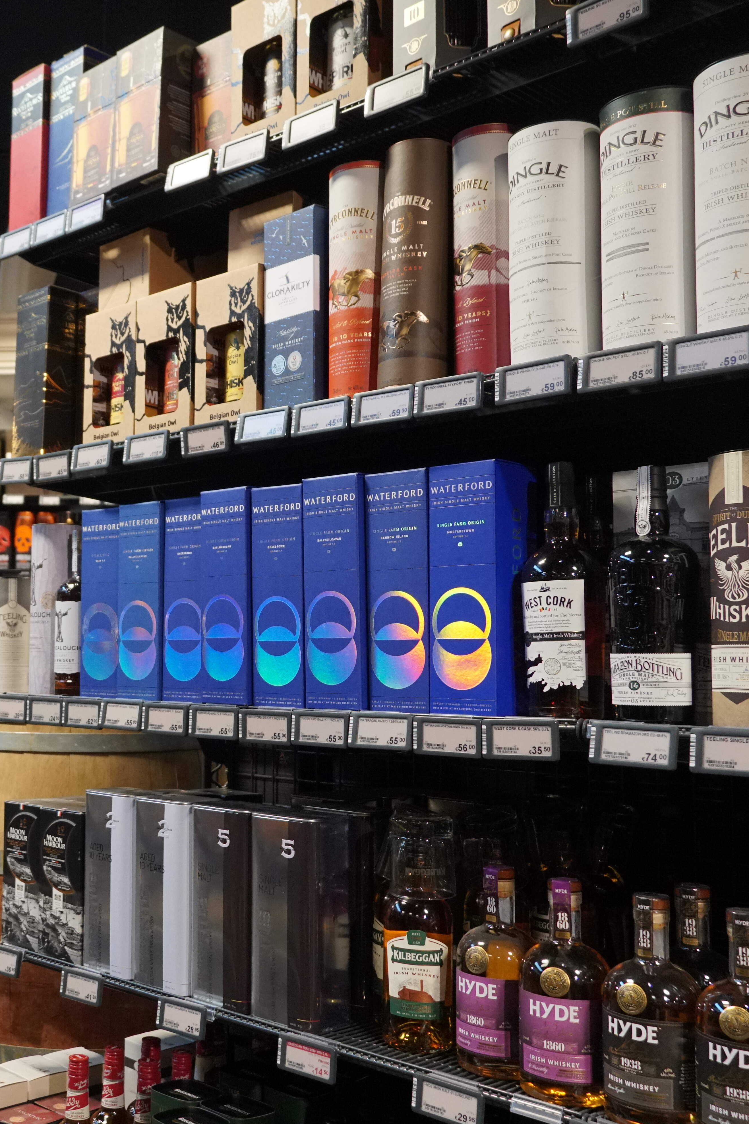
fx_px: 1279
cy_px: 568
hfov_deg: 31.0
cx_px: 64
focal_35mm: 41
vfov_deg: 47.4
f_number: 4
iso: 1600
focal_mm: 18
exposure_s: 1/160
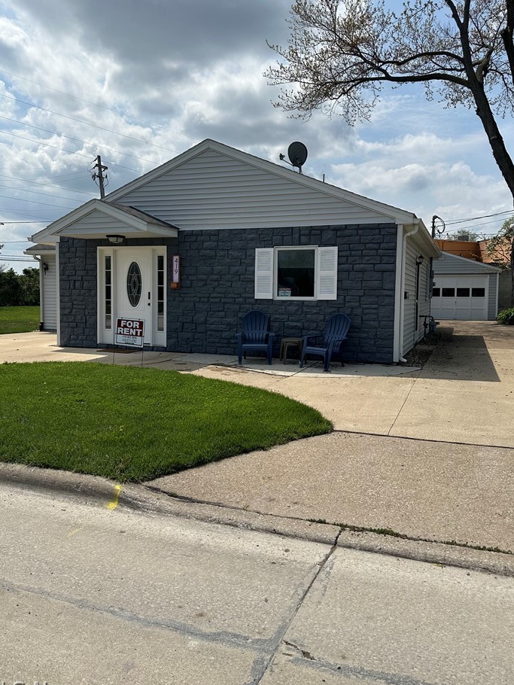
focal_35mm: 27
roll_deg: -1.2
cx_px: 264
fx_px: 534
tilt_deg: -1.8
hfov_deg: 51.4
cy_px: 321
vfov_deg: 65.3
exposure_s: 1/9709
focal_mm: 6.86
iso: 80
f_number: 1.78
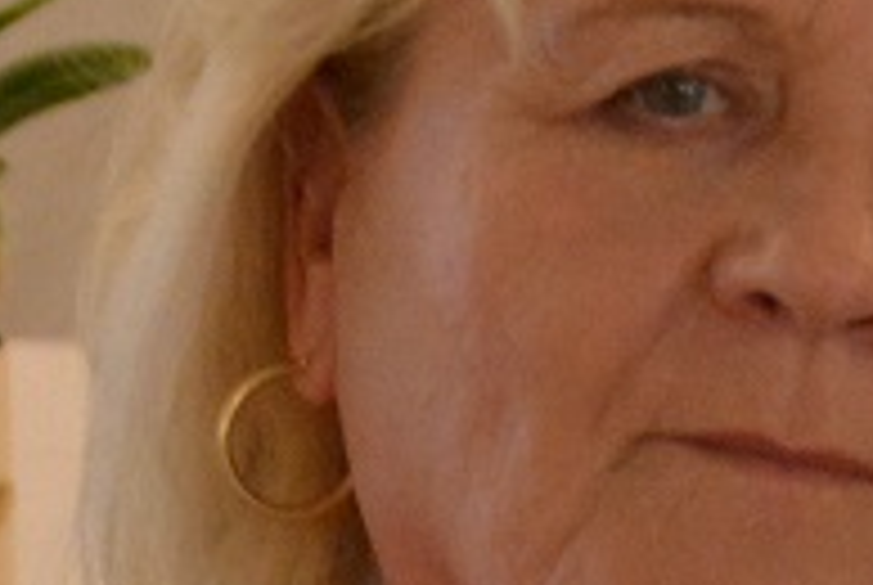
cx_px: 2038
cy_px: 904
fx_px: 13042
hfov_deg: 3.8
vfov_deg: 2.6
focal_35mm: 537
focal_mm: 58
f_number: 5
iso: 2800
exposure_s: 1/60
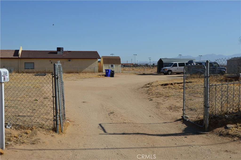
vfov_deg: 28.0
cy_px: 80
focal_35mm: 48
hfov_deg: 41.2
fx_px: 321
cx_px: 120
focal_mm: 32
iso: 180
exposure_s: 1/500
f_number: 11
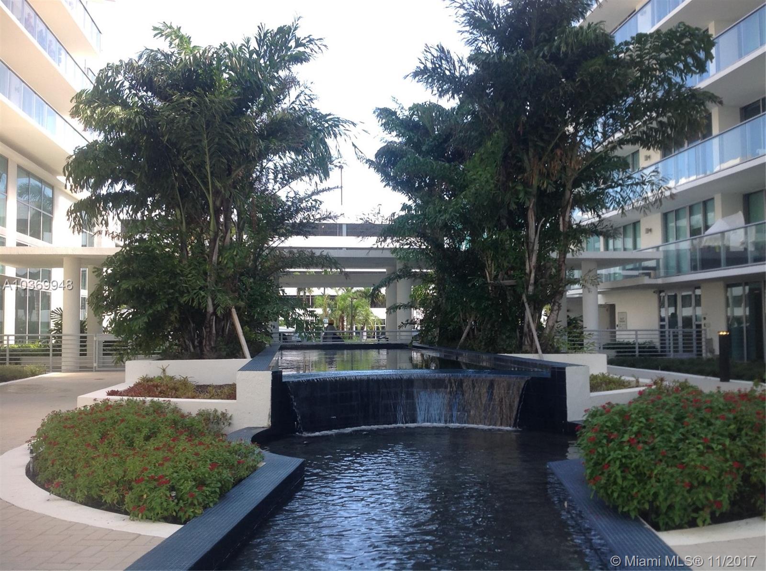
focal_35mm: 35
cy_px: 286
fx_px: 773
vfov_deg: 40.6
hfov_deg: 52.7
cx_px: 383
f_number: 2.4
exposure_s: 1/204
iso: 50
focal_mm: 4.28
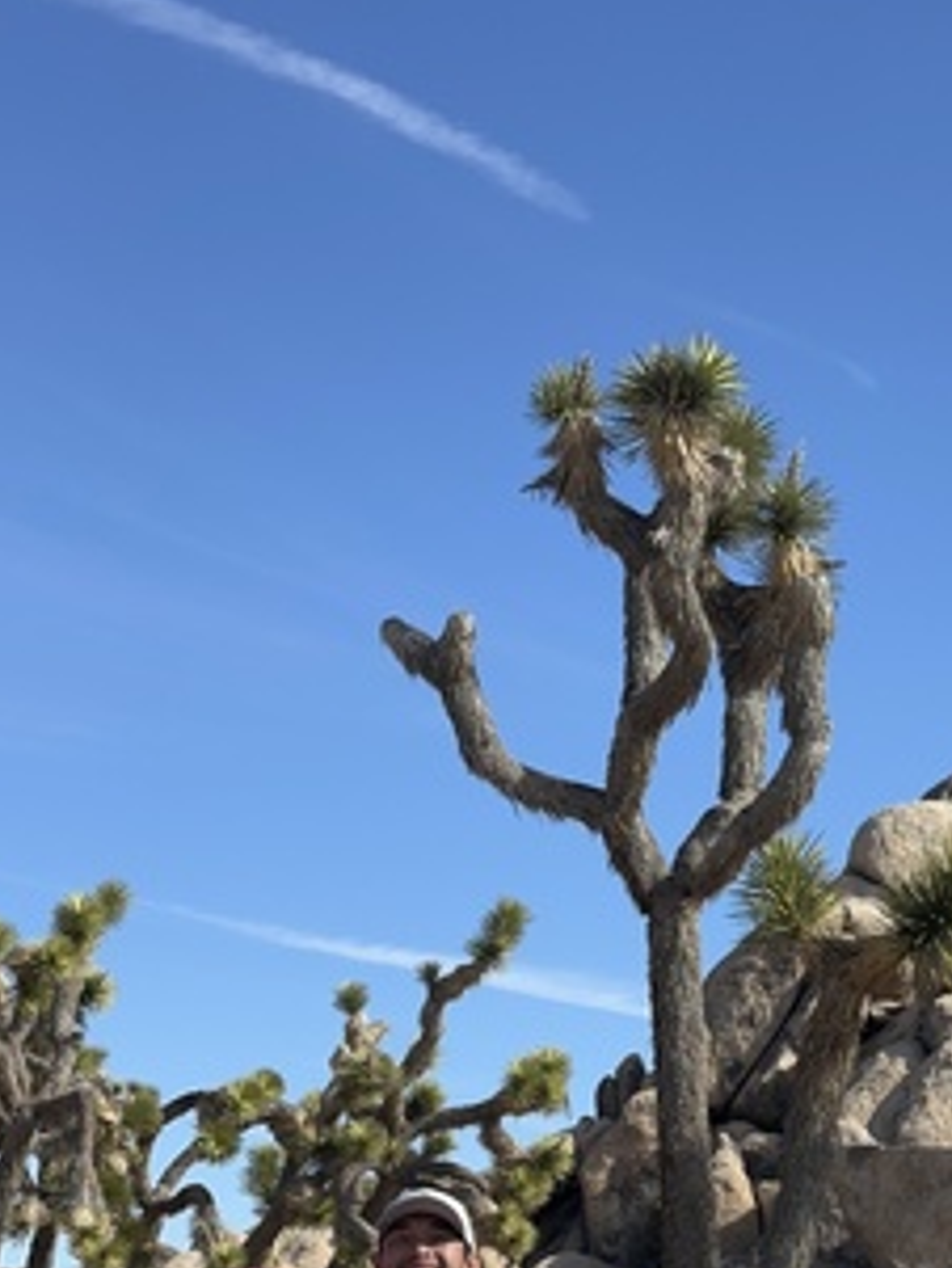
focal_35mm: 83
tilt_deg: +6.8
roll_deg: -3.2
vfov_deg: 23.1
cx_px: 746
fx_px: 3041
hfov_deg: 17.7
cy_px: 1074
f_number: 1.78
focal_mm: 6.86
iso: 64
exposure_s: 1/3472
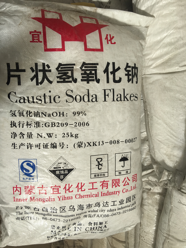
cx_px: 93
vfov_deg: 61.7
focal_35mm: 29
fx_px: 208
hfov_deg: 48.2
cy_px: 124
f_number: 2.2
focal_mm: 4.15
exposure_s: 1/625
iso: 25
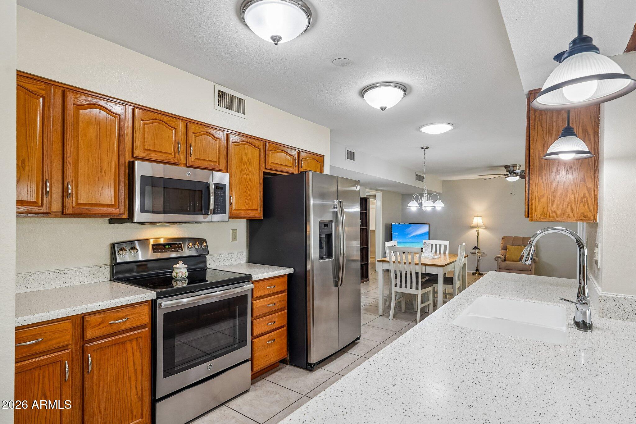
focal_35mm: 18
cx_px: 318
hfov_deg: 90.0
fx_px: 318
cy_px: 212
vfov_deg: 67.4
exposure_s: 1/13
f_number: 8
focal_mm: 18
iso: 400
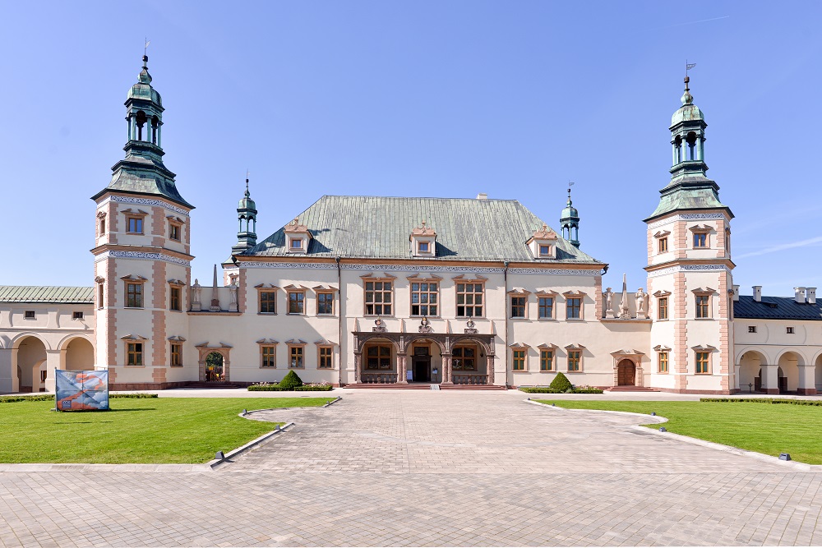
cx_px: 411
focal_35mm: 20
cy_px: 274
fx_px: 457
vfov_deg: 61.9
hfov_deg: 84.0
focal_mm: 20
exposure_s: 1/400
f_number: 6.3
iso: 100
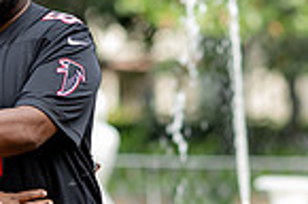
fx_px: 3713
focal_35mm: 435
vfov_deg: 3.1
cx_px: -8
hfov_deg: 4.7
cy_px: 279
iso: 64
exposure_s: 1/160
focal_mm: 105
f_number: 2.2
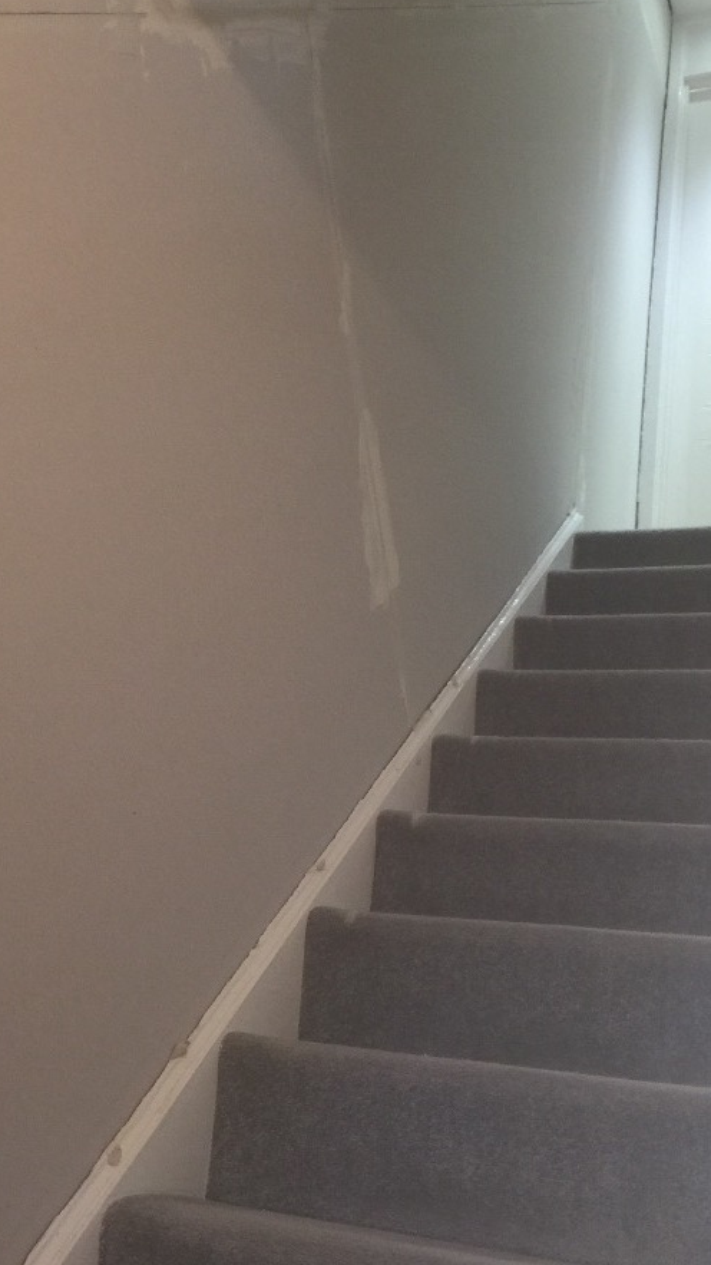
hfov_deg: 27.6
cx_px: 281
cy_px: 634
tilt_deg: +19.7
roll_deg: -9.3
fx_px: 1441
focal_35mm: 43
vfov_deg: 47.4
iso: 64
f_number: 2.2
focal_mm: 4.15
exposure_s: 1/17
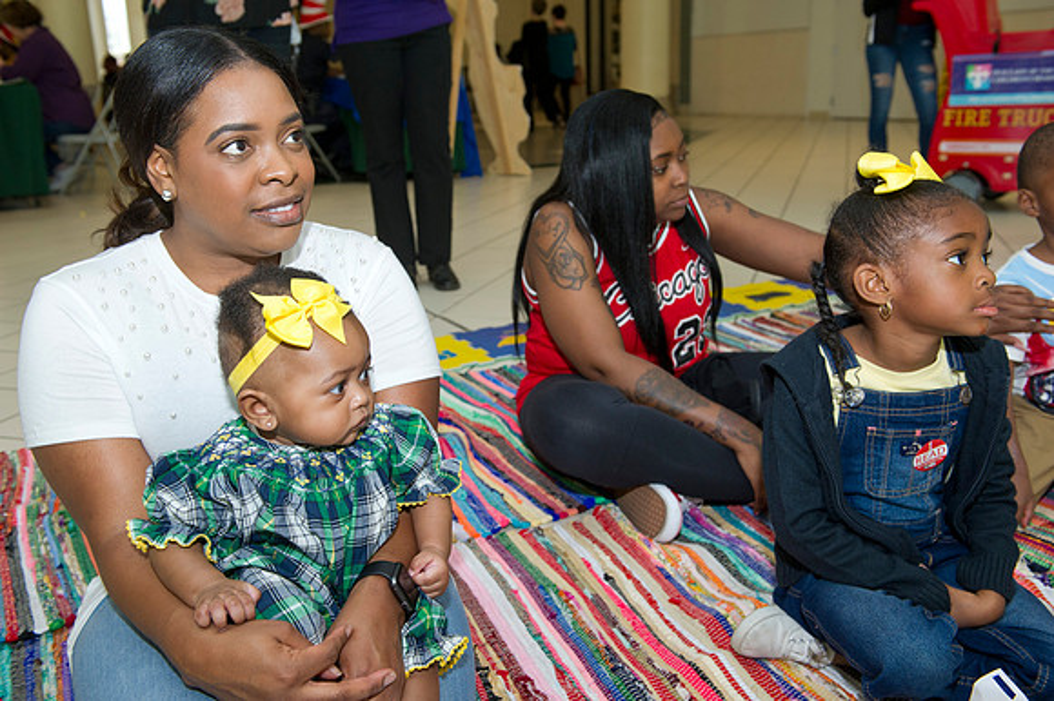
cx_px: 527
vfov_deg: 37.8
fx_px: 1024
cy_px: 350
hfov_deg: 54.5
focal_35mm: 35
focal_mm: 35
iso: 1250
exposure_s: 1/250
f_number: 5.6
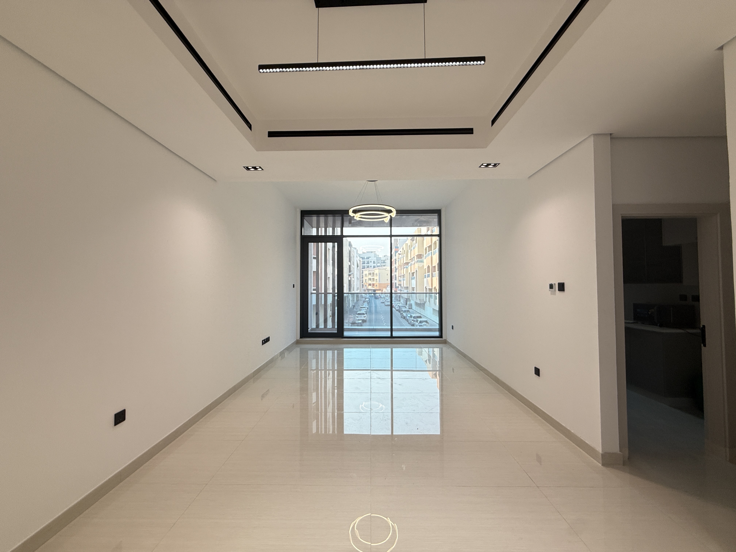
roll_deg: +0.1
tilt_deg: +1.4
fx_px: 298
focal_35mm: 14
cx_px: 368
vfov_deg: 85.7
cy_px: 276
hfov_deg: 102.1
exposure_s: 1/129
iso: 64
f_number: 2.2
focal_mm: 2.22
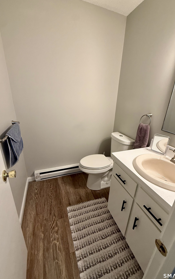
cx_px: 90
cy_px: 139
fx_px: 114
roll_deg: -3.4
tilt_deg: -20.0
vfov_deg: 101.5
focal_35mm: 15
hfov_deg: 74.8
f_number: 2.2
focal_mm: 2.22
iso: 250
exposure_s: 1/60
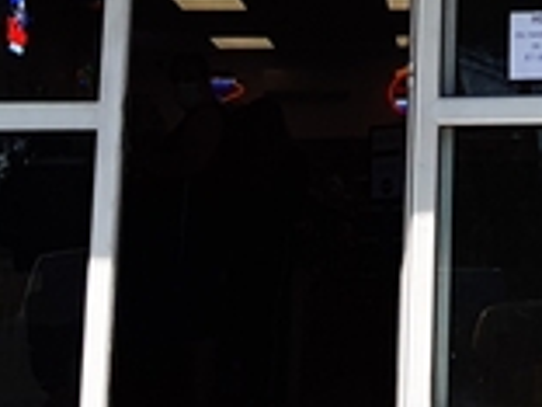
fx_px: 2505
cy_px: -337
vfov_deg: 8.9
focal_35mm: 160
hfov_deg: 12.0
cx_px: 719
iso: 40
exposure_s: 1/2024
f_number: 1.7
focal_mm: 3.92
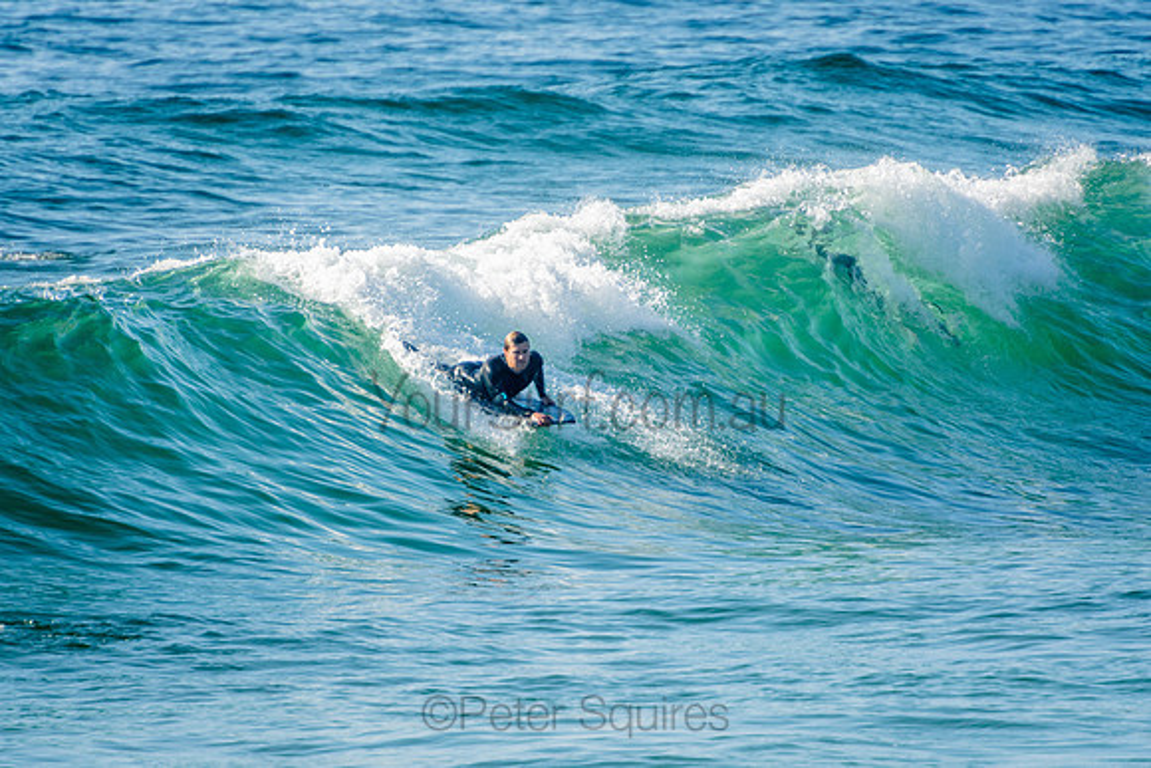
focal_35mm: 600
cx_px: 576
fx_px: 19187
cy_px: 384
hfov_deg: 3.4
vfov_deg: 2.3
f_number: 5.6
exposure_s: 1/1250
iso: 320
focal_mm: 400
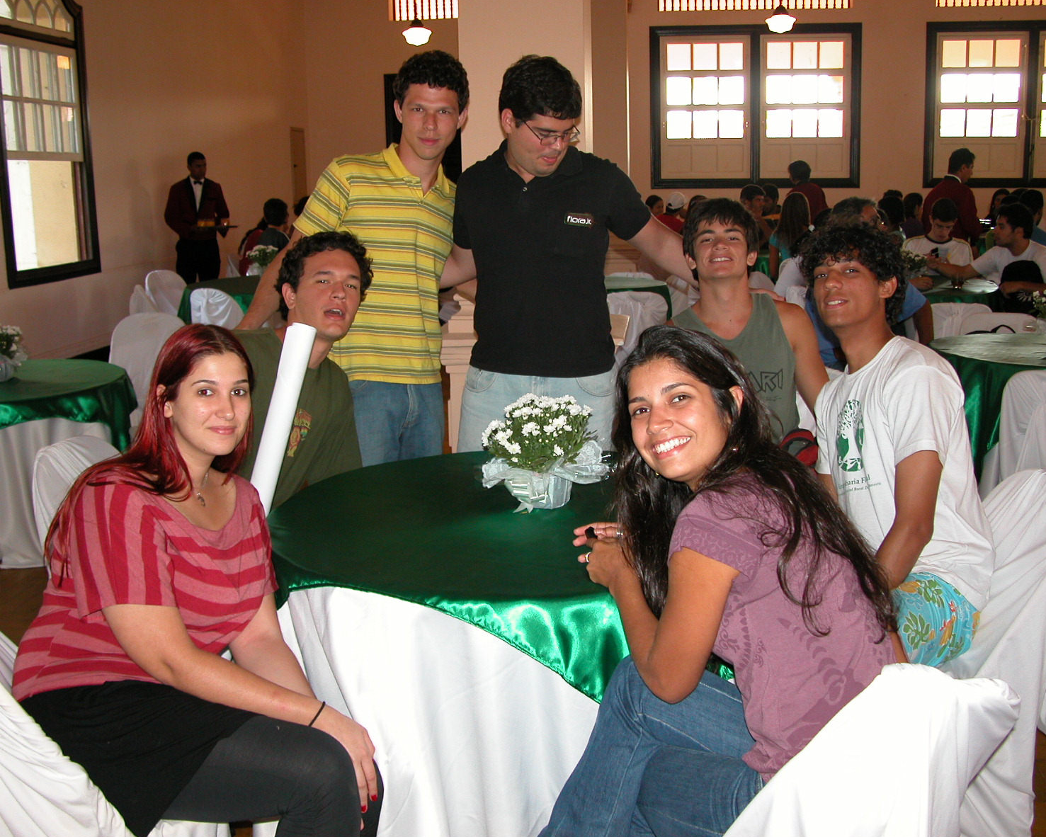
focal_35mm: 37
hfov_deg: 49.1
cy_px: 416
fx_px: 1146
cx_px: 516
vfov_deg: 40.1
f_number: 2.8
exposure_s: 1/60
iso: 200
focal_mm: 8.9
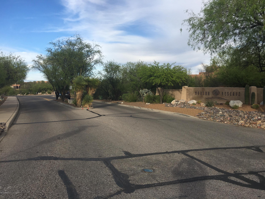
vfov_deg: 48.2
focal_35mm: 29
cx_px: 132
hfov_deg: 61.7
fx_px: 222
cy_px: 100
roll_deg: -0.6
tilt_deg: -2.8
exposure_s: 1/1131
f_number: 2.2
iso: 25
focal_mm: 4.15
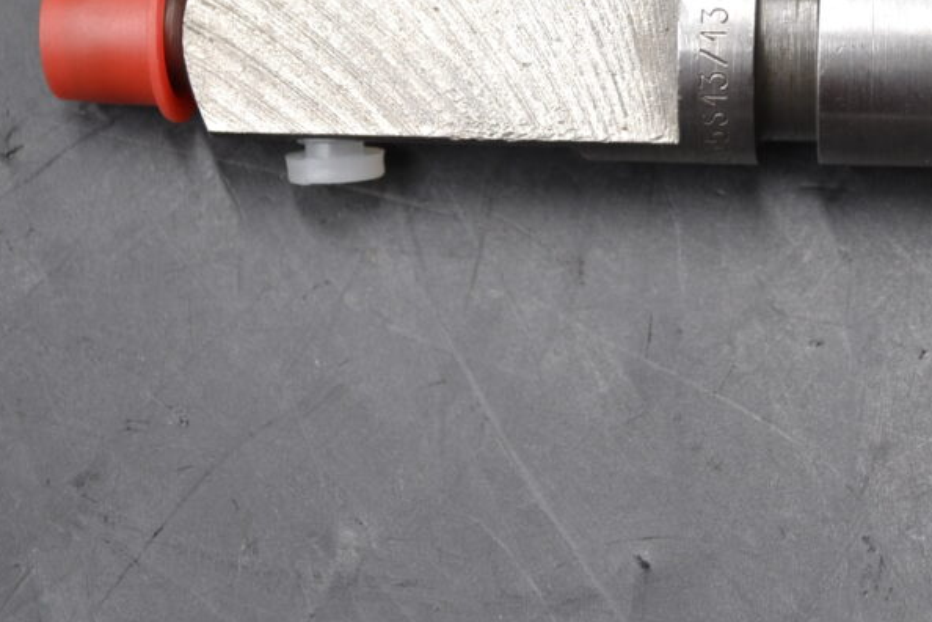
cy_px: 22
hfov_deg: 19.0
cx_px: 780
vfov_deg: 12.8
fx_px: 2744
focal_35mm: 106
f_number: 5
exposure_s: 1/60
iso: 400
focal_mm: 35
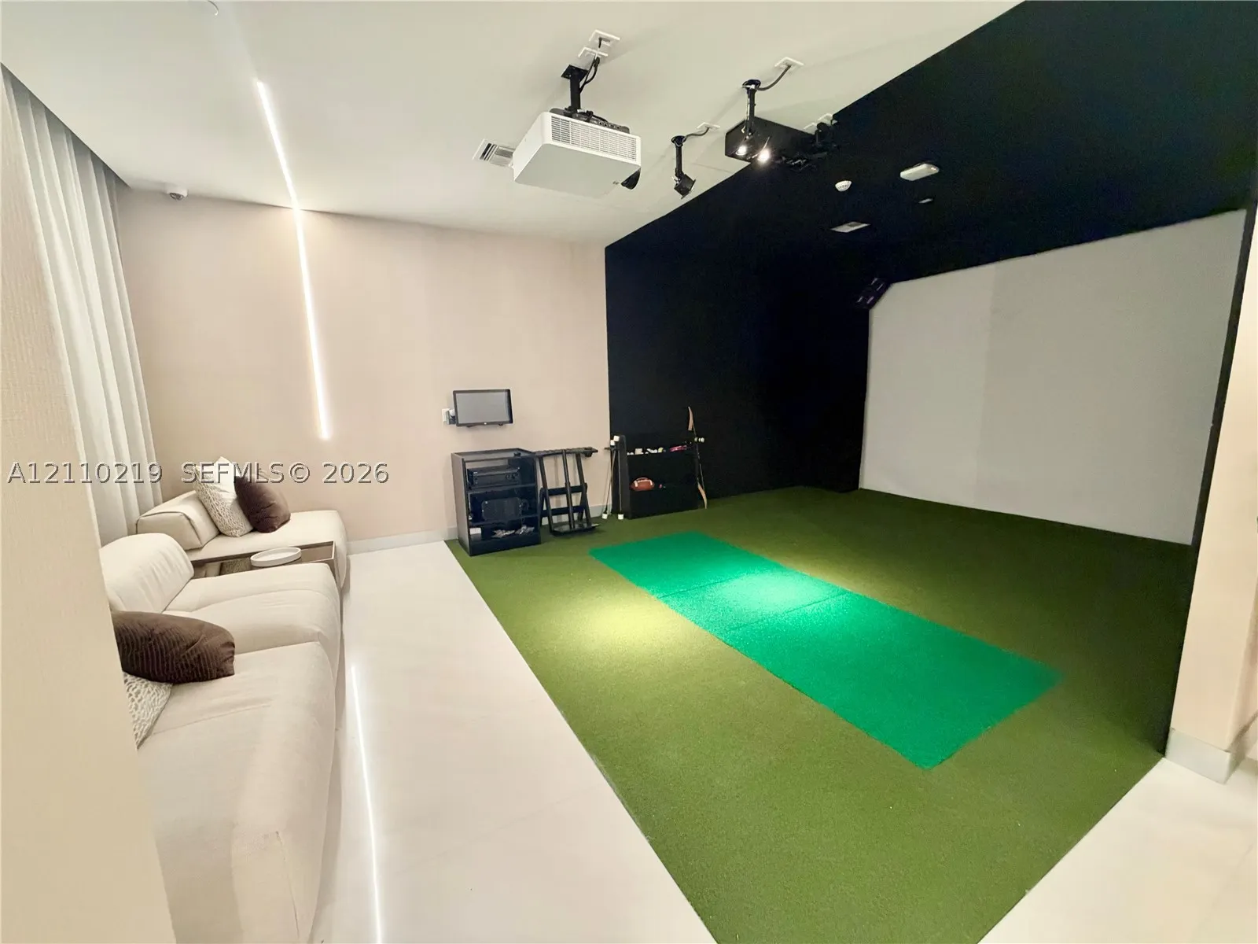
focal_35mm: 14
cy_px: 472
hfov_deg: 102.1
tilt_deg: -9.0
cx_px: 629
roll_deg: +1.4
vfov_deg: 85.7
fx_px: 509
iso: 500
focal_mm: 2.22
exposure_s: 1/59
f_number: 2.2
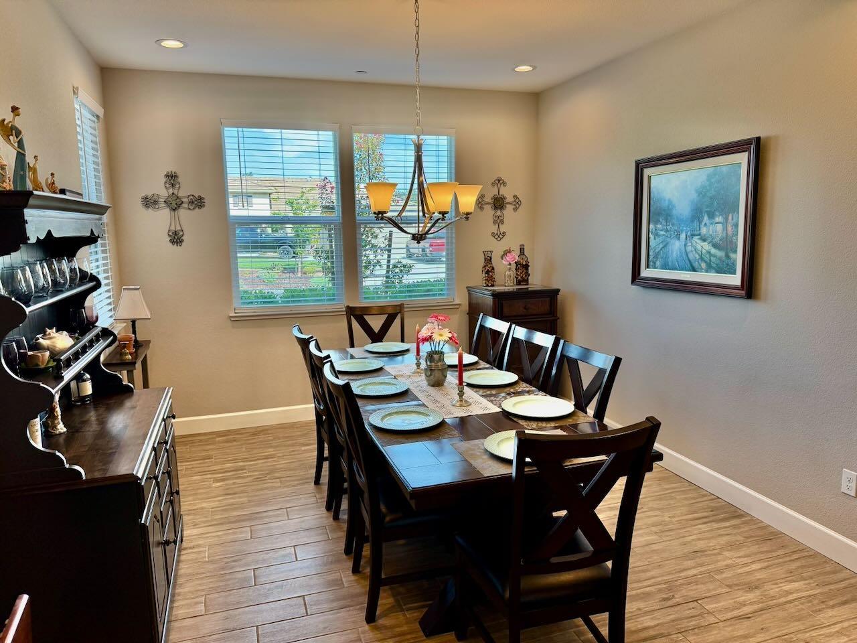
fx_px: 594
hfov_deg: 71.6
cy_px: 322
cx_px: 428
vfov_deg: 56.8
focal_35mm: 24
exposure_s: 1/199
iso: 125
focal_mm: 6.76
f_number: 1.78
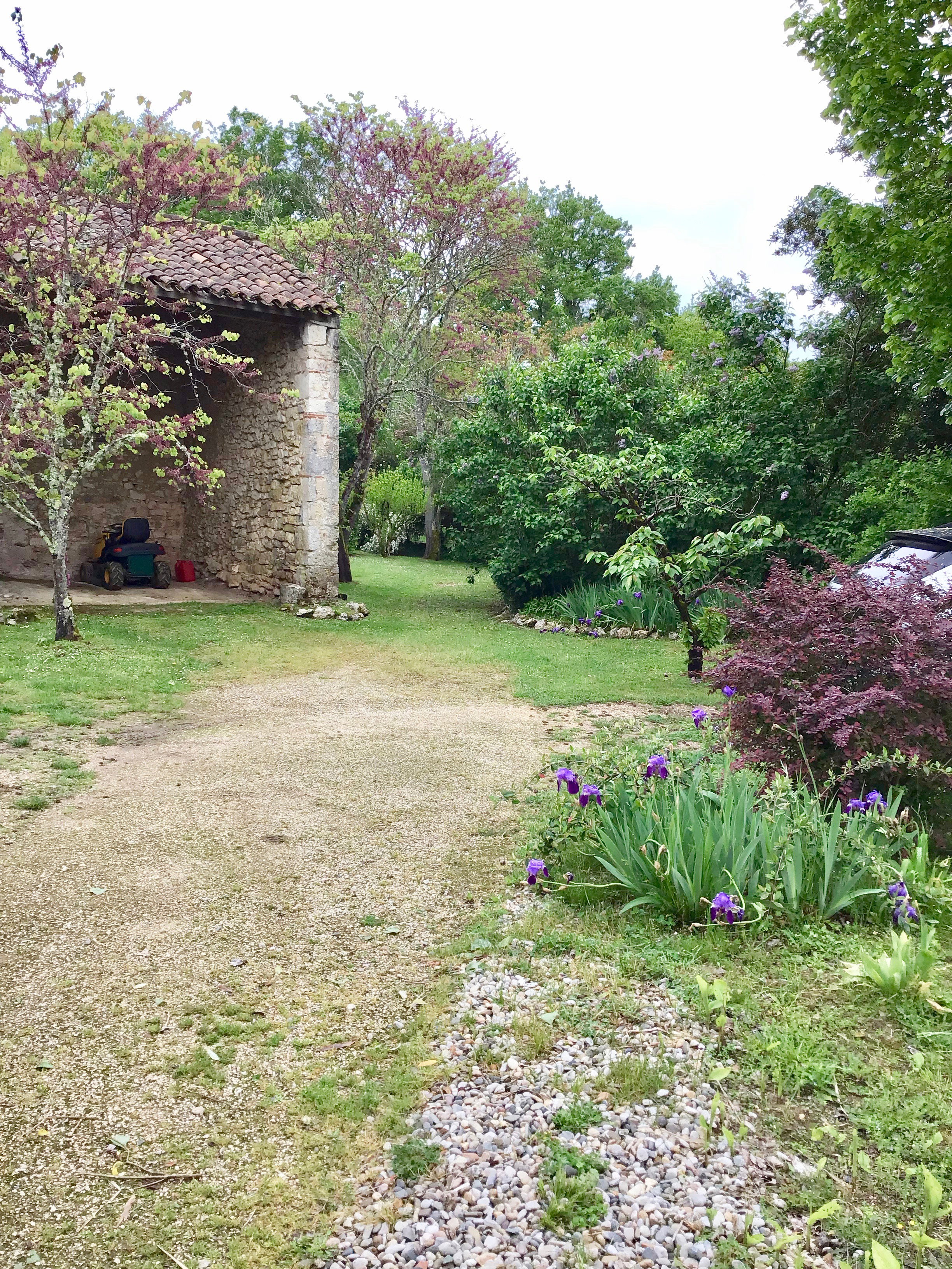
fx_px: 1137
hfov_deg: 45.4
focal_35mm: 31
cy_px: 634
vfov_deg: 58.4
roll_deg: +1.4
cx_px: 476
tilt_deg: -7.3
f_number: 2.4
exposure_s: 1/394
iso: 25
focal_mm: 3.3
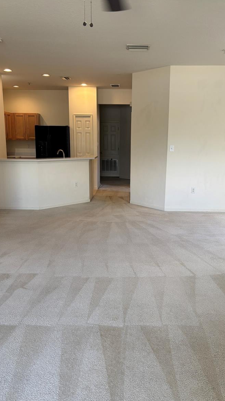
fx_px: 308
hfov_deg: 40.1
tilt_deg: -11.8
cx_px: 121
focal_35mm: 29
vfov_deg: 66.1
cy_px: 197
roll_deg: -1.9
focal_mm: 5.96
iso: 80
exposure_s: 1/60
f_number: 1.6
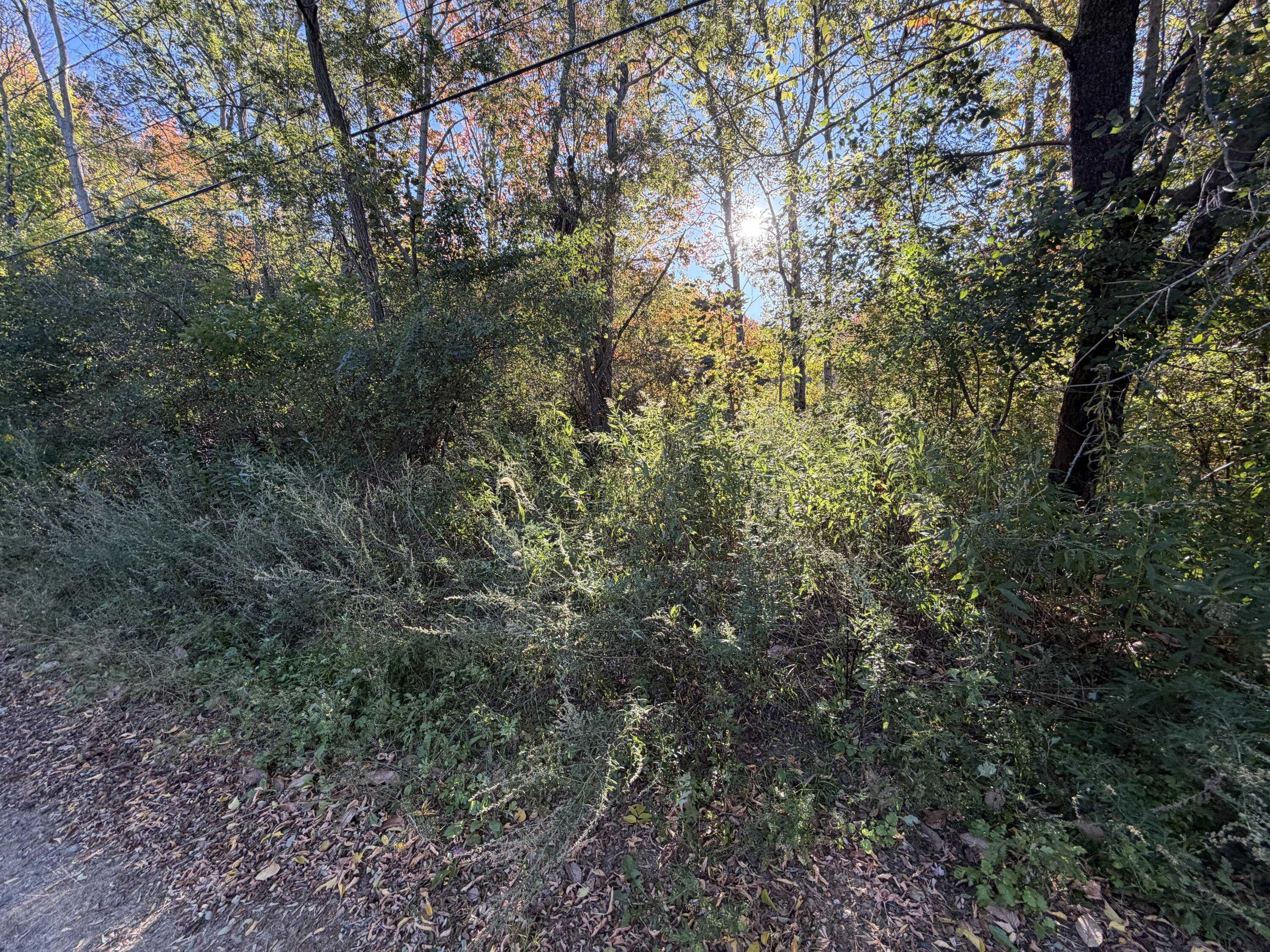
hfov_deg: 102.1
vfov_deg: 85.7
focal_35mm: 14
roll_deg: +3.5
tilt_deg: -3.7
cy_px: 476
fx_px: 514
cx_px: 635
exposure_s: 1/167
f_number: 2.2
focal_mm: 2.22
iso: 64
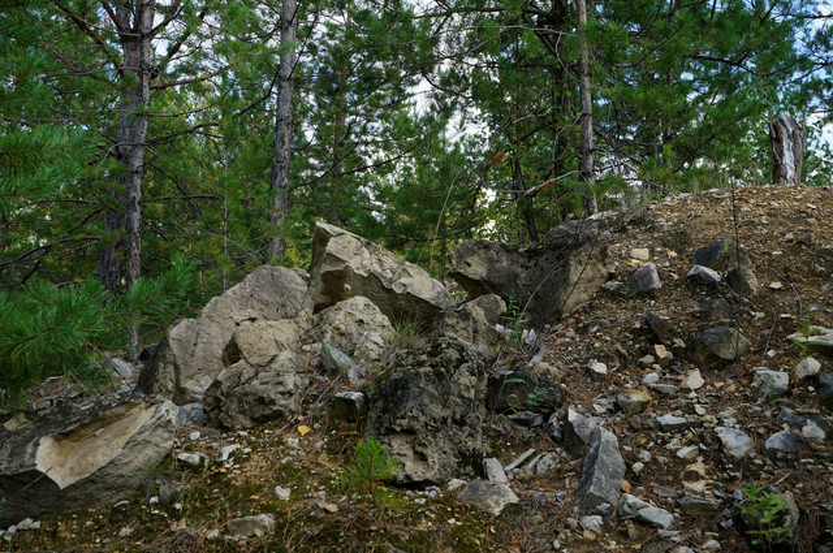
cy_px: 276
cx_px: 416
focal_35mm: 39
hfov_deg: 49.6
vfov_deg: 34.1
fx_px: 901
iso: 200
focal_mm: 26
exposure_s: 1/200
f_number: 7.1
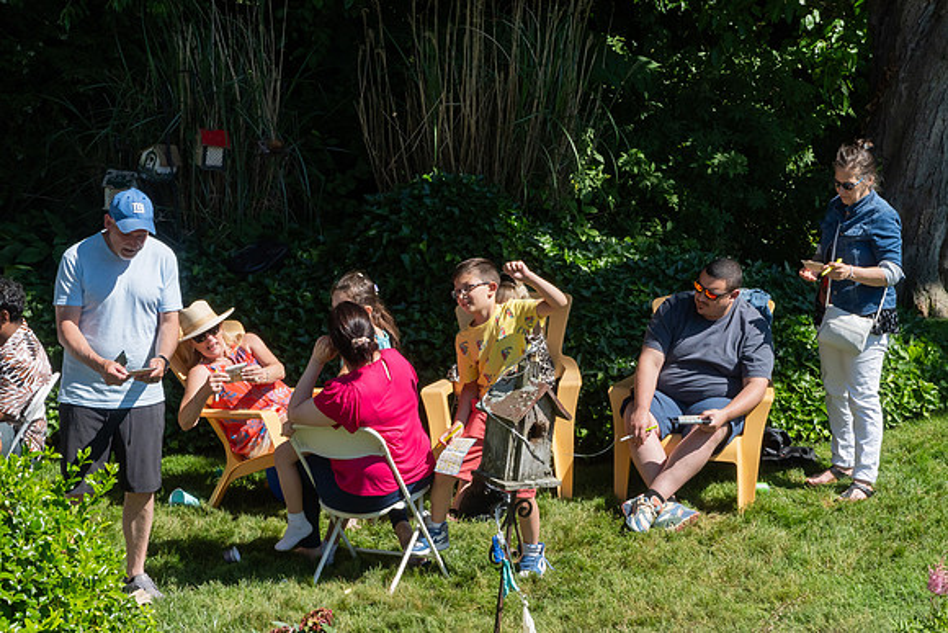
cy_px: 316
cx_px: 474
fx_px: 2212
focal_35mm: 84
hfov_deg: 24.2
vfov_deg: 16.3
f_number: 16
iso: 640
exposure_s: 1/400
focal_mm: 56
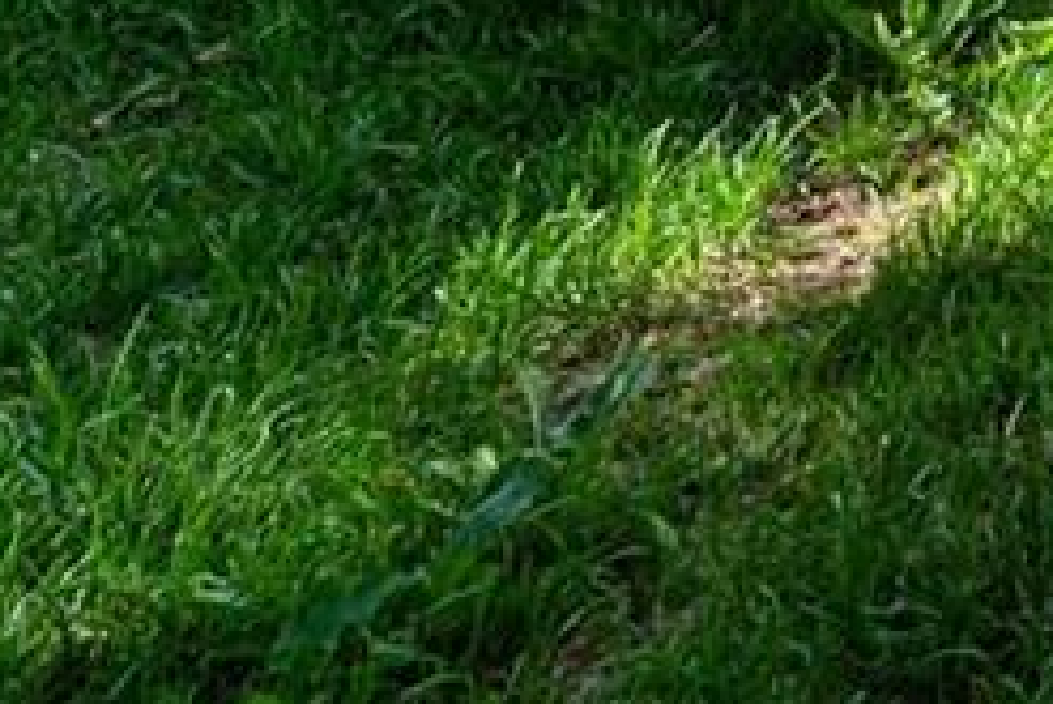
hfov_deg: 10.9
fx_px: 2914
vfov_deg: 10.1
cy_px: -1429
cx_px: 3295
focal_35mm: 100
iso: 400
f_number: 9
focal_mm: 15.4
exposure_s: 1/2500
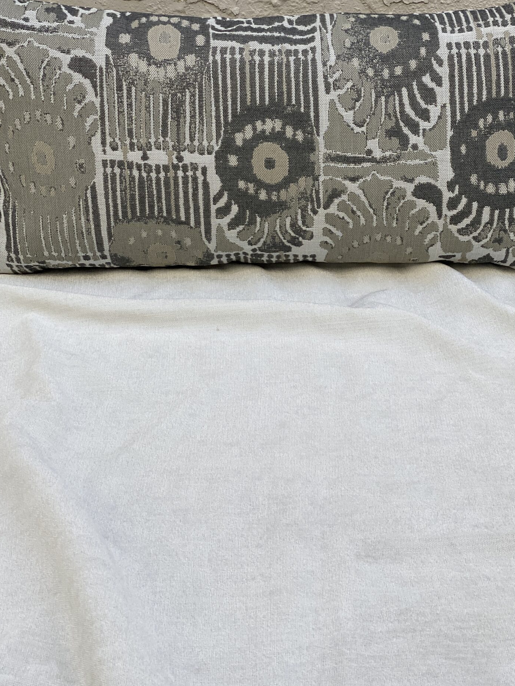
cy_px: 221
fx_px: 1428
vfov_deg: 26.9
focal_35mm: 72
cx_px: 270
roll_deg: +0.5
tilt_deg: -22.0
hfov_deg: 20.4
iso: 20
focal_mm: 6
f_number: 2
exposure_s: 1/452
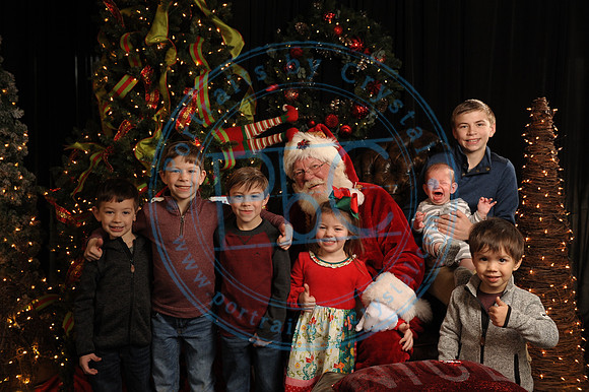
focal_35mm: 32
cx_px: 294
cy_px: 196
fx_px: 523
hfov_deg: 58.7
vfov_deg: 41.1
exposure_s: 1/125
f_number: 5.6
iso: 1000
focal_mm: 32
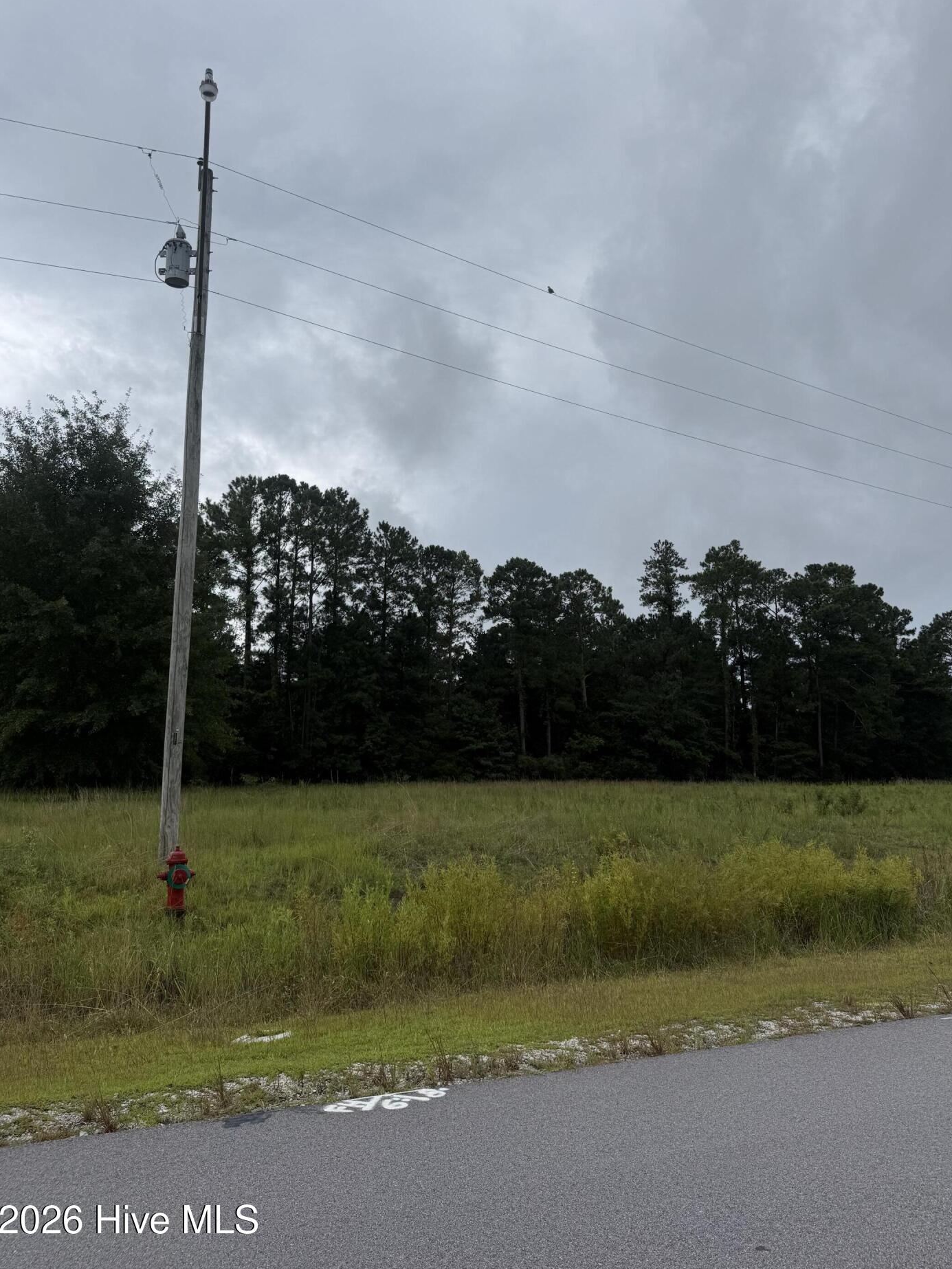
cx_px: 481
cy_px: 595
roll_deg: +0.6
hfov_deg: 53.1
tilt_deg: +10.5
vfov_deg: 67.2
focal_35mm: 26
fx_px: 953
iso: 80
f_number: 1.78
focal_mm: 6.76
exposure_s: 1/9091
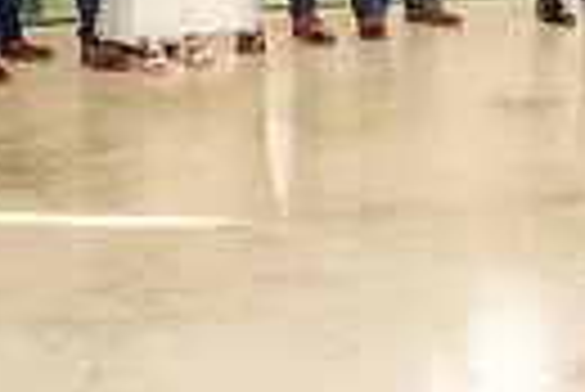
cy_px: -246
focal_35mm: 107
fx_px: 1741
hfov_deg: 18.9
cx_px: 477
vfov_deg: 12.1
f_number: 3.2
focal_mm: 24
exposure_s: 1/160
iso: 1000
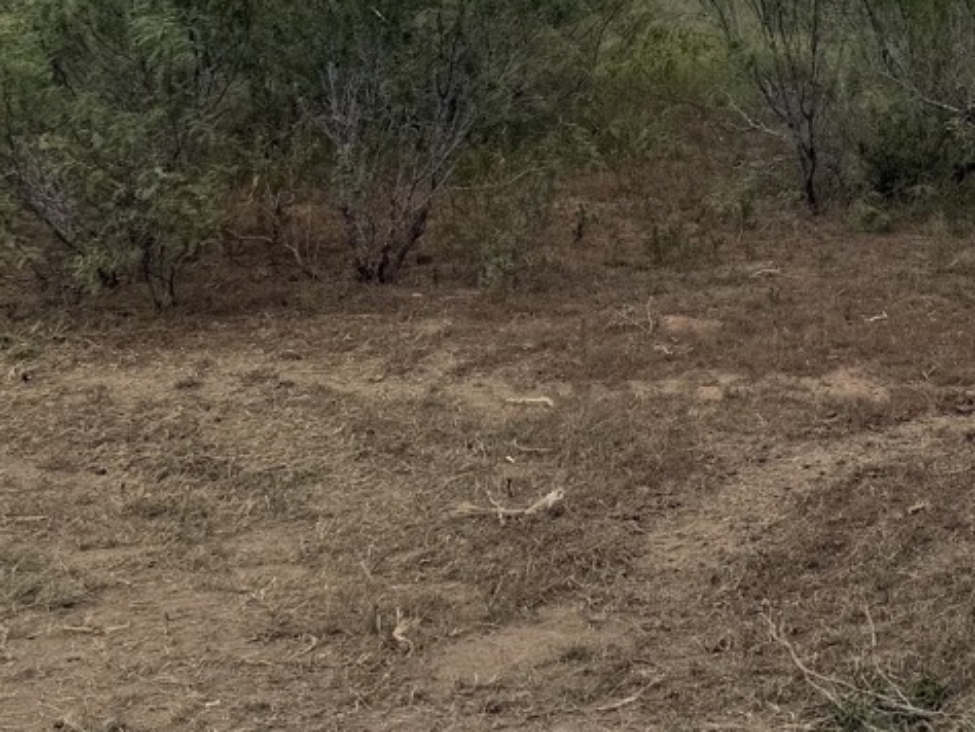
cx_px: 952
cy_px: -68
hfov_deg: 23.2
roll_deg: -3.6
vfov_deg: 17.6
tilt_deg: -2.4
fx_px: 2283
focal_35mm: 81
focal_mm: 6.76
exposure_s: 1/5714
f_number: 1.78
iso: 80
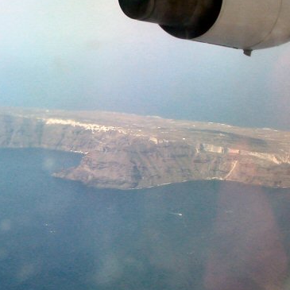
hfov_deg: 22.5
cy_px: 157
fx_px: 720
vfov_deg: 22.8
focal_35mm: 76
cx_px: 61
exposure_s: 1/312
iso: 100
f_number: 5.2
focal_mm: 7.5
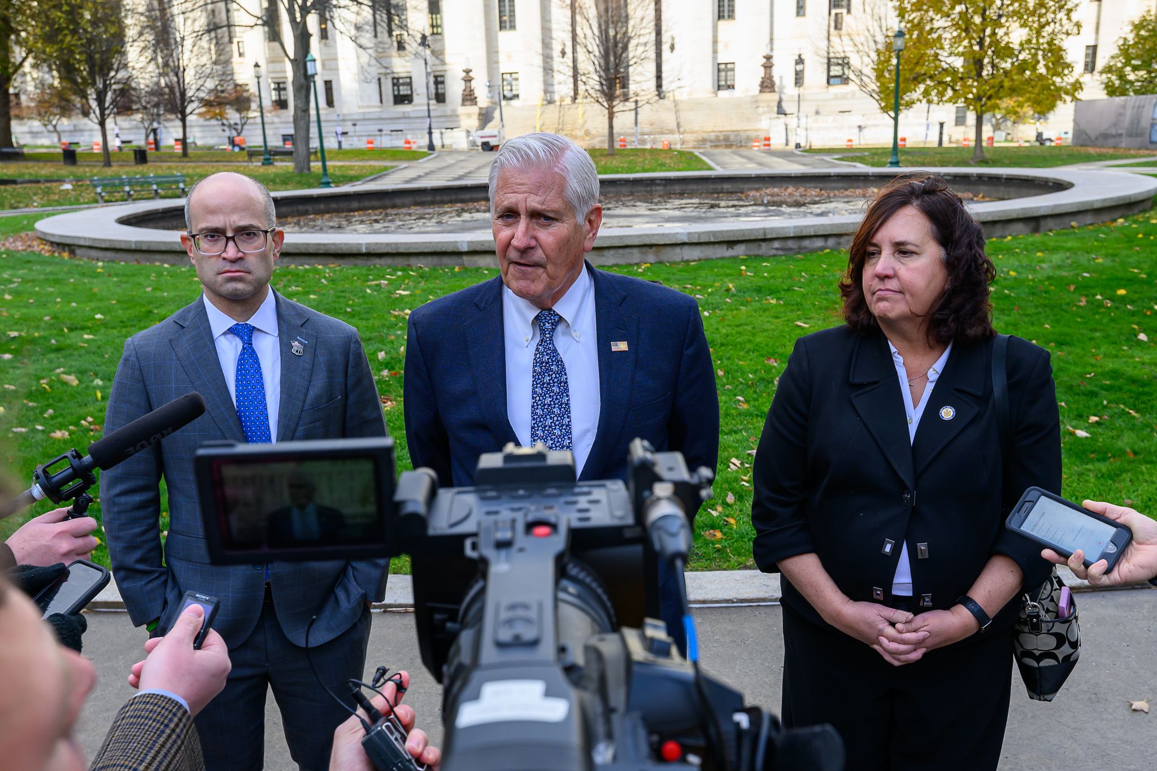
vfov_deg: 36.3
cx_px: 573
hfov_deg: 52.7
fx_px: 1168
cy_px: 484
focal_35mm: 36
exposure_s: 1/250
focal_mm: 23
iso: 360
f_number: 5.6
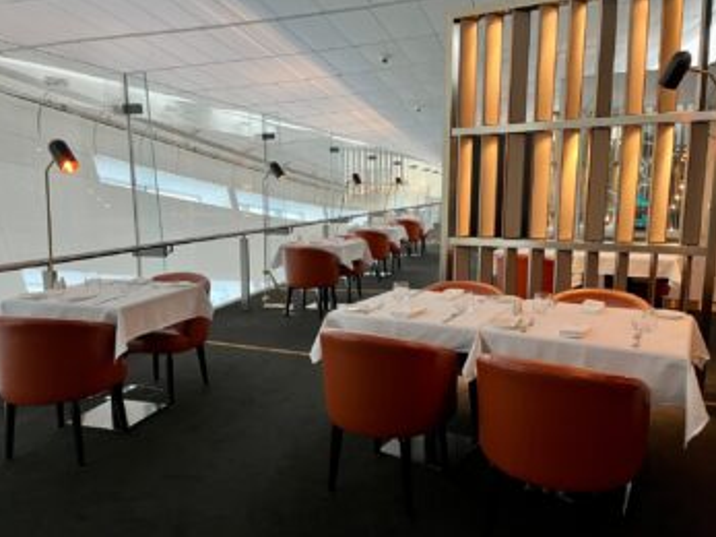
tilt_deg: -9.3
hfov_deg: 65.3
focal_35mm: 27
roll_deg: +0.0
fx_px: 558
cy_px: 275
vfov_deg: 51.3
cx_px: 353
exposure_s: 1/50
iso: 100
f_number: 1.6
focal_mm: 5.1
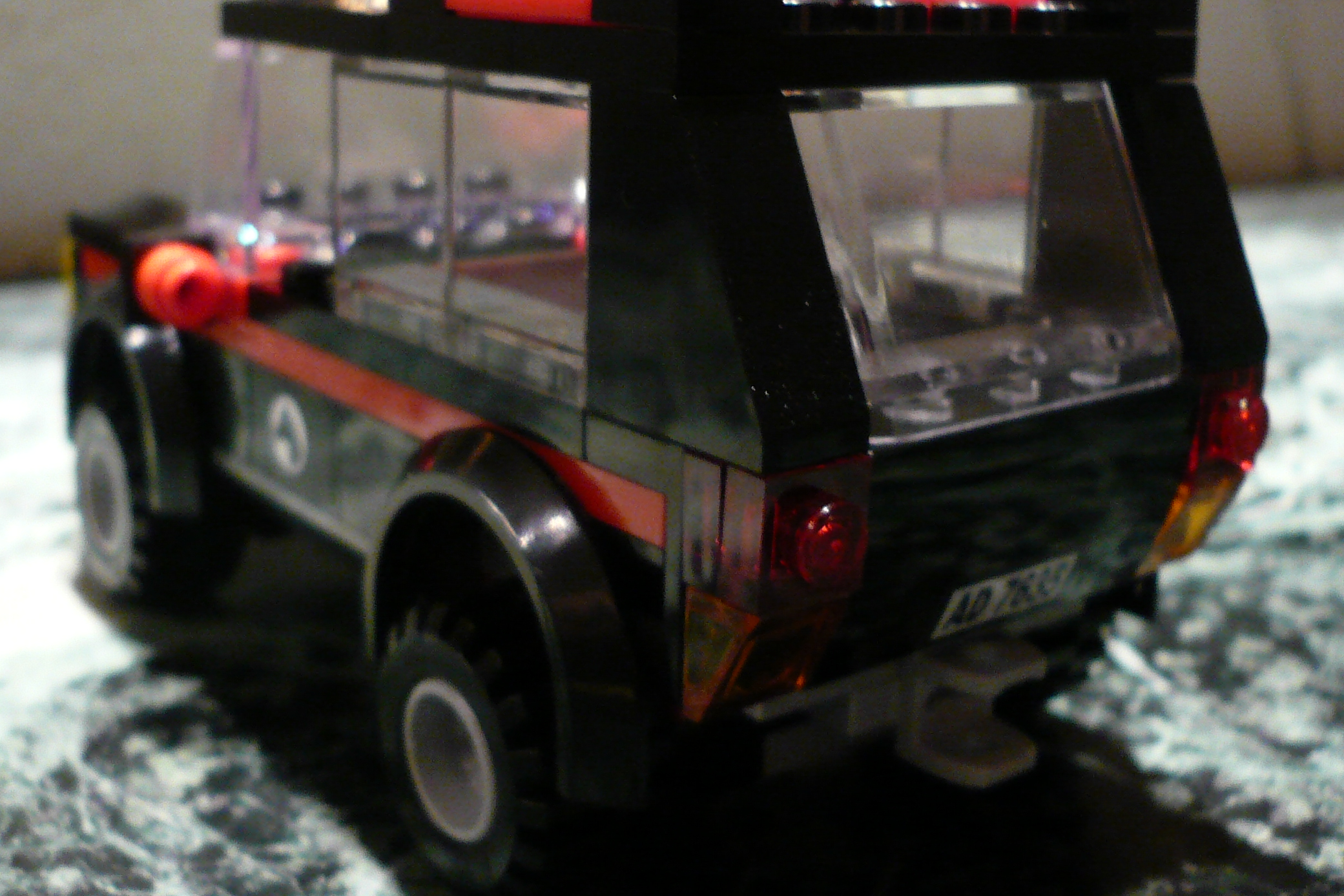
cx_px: 660
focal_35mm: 43
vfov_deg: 31.1
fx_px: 1605
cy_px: 355
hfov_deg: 45.4
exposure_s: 1/8
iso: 200
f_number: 2.8
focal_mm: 4.6
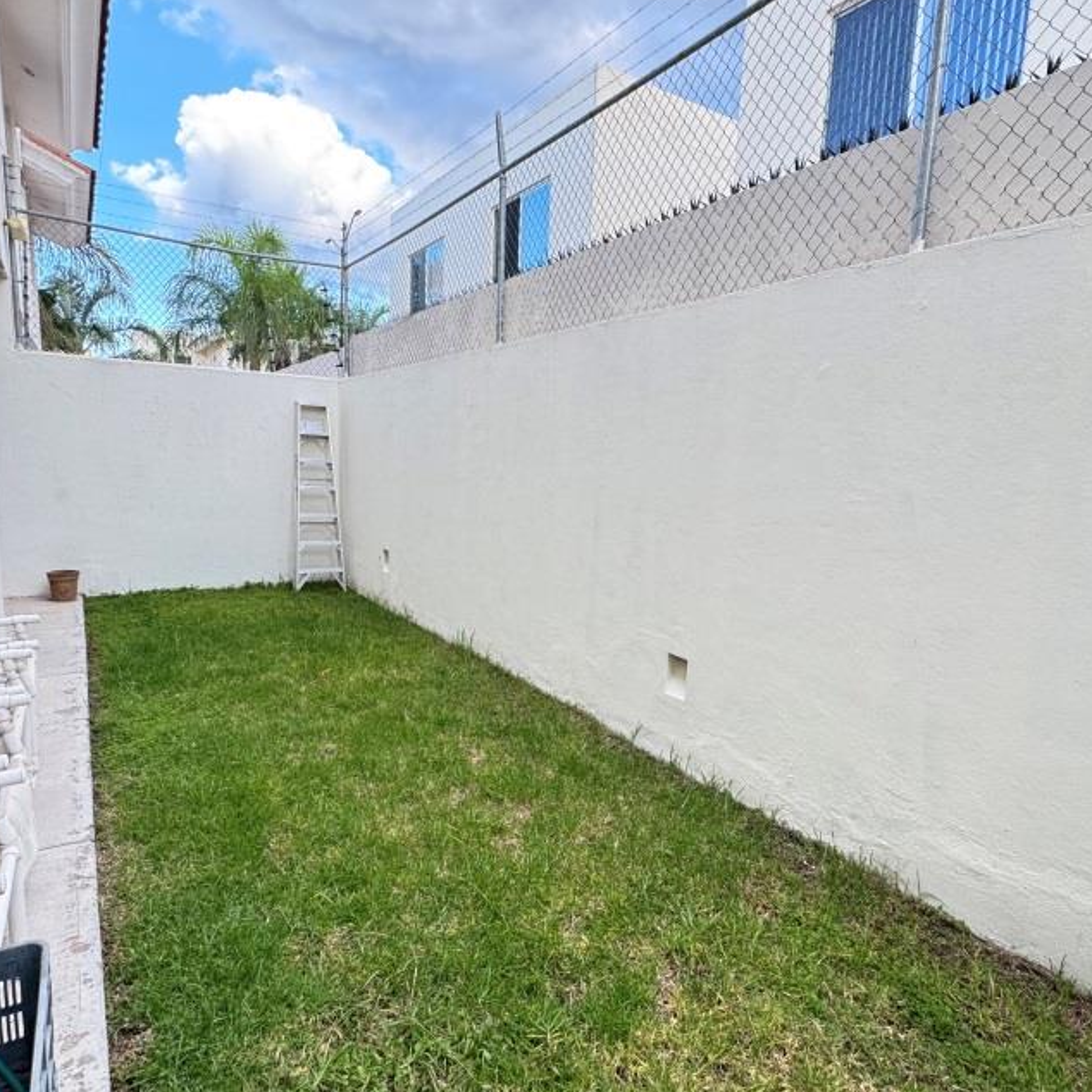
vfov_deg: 74.8
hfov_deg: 74.8
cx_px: 530
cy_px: 570
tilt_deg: -8.3
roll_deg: -1.0
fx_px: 714
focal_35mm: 20
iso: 80
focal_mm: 2.22
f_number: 2.2
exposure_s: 1/99
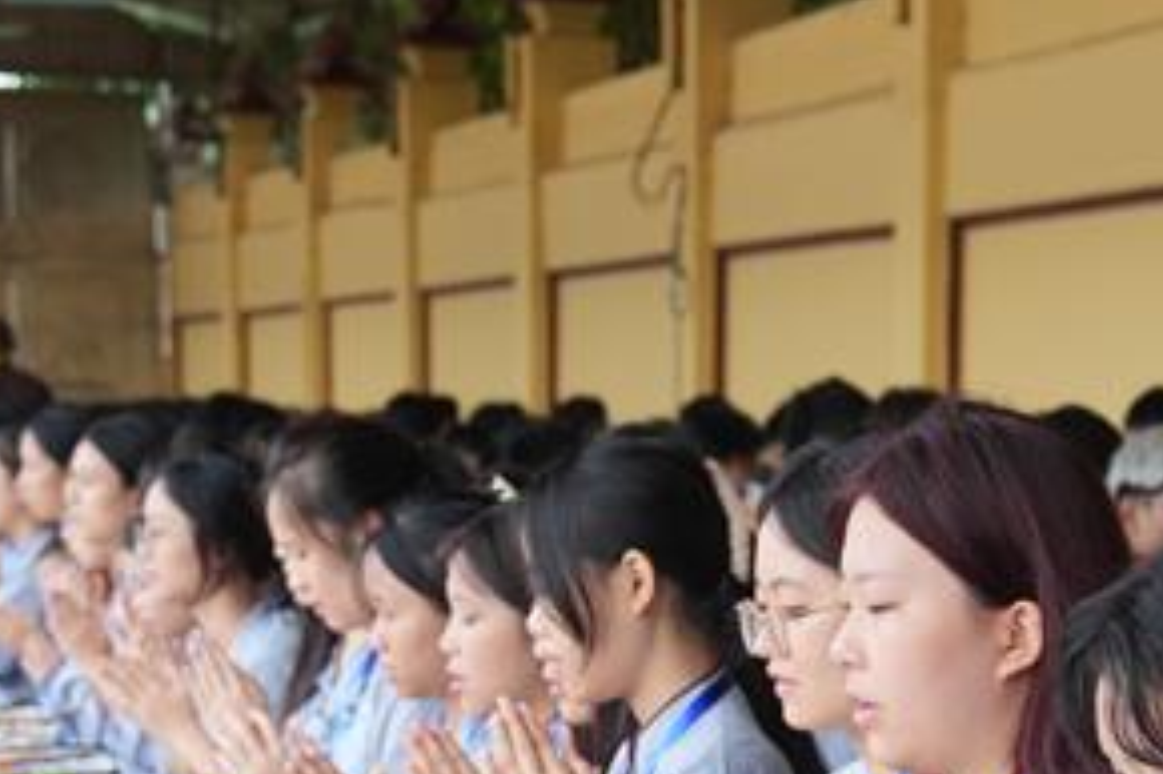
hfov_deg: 13.6
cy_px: 1211
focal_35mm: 149
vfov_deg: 8.9
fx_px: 4811
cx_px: 1071
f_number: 3.5
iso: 250
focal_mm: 36
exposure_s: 1/125
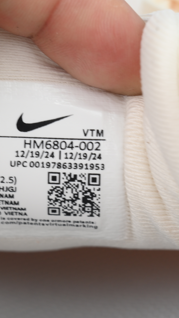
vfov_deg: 11.4
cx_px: 21
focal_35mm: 189
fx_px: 1595
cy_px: 159
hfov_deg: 6.4
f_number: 11
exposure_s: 1/100
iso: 400
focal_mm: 120
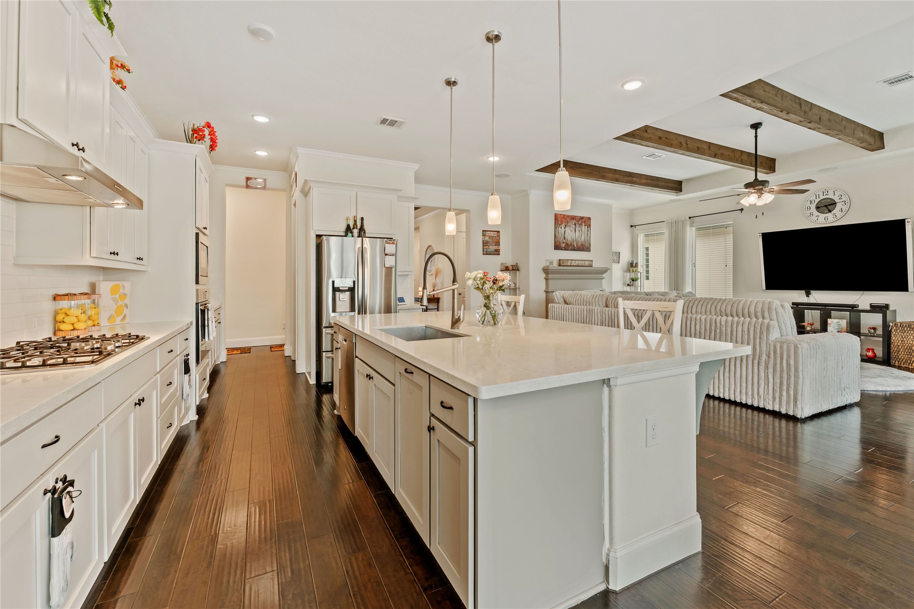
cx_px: 457
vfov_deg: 81.2
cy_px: 304
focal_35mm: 14
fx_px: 355
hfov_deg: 104.3
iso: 100
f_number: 8
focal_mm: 14
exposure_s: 1/6
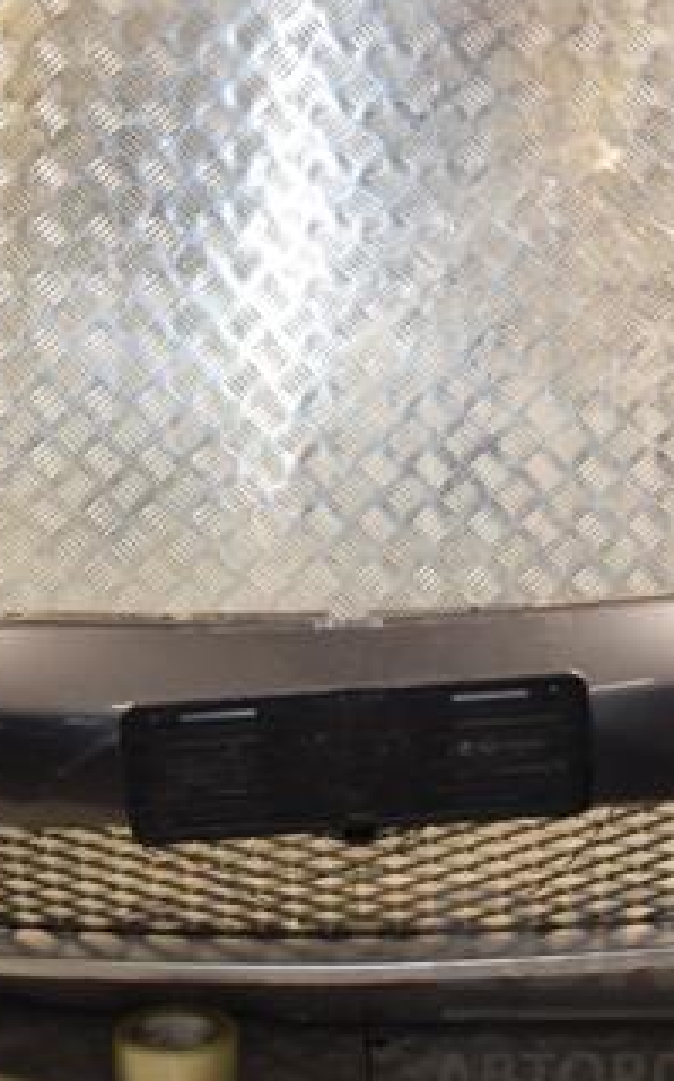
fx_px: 2031
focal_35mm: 69
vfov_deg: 29.8
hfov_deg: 18.8
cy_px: 485
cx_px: 369
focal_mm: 24
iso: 800
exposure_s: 1/200
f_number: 6.3
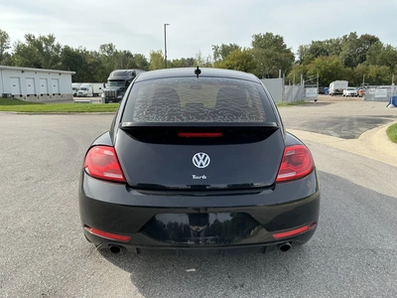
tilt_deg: -9.1
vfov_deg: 49.7
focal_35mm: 28
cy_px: 149
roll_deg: +0.3
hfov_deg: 63.4
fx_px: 321
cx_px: 198
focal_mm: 3
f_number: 1.8
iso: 25
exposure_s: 1/962
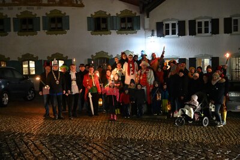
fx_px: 233
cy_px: 80
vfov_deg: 37.8
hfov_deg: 54.5
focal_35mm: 35
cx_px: 120
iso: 12800
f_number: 4.5
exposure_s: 1/80
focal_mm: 35
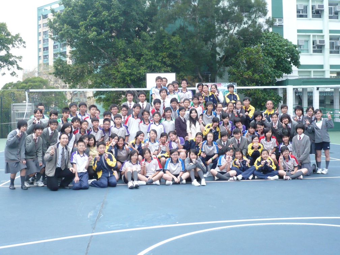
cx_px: 170
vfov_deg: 36.0
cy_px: 128
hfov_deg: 46.8
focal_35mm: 40
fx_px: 393
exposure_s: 1/30
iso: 200
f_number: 3.3
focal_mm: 6.6
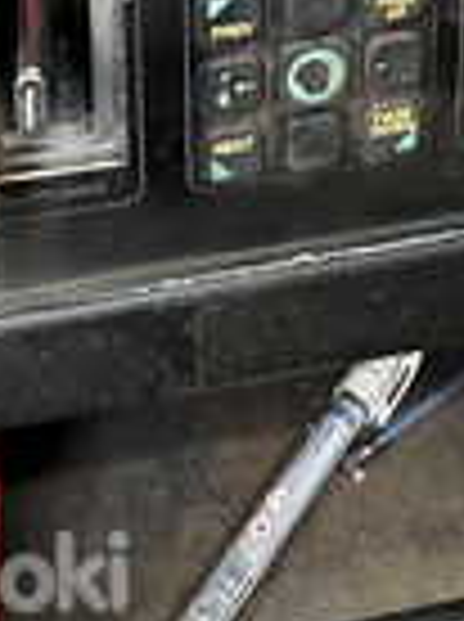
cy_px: -396
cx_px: 525
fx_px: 1560
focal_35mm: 87
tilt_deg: -17.2
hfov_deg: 16.4
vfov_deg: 18.9
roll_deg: -2.2
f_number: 1.78
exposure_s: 1/50
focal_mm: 6.86
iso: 640
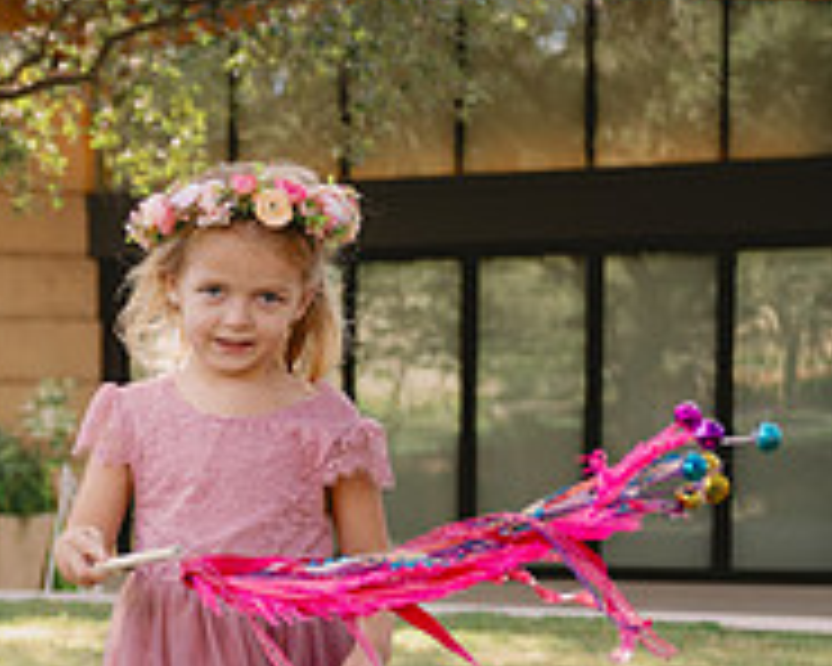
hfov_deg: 14.9
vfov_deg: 12.8
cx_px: -440
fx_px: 2930
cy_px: 622
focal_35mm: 119
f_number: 2.8
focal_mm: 35
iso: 80
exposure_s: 1/320
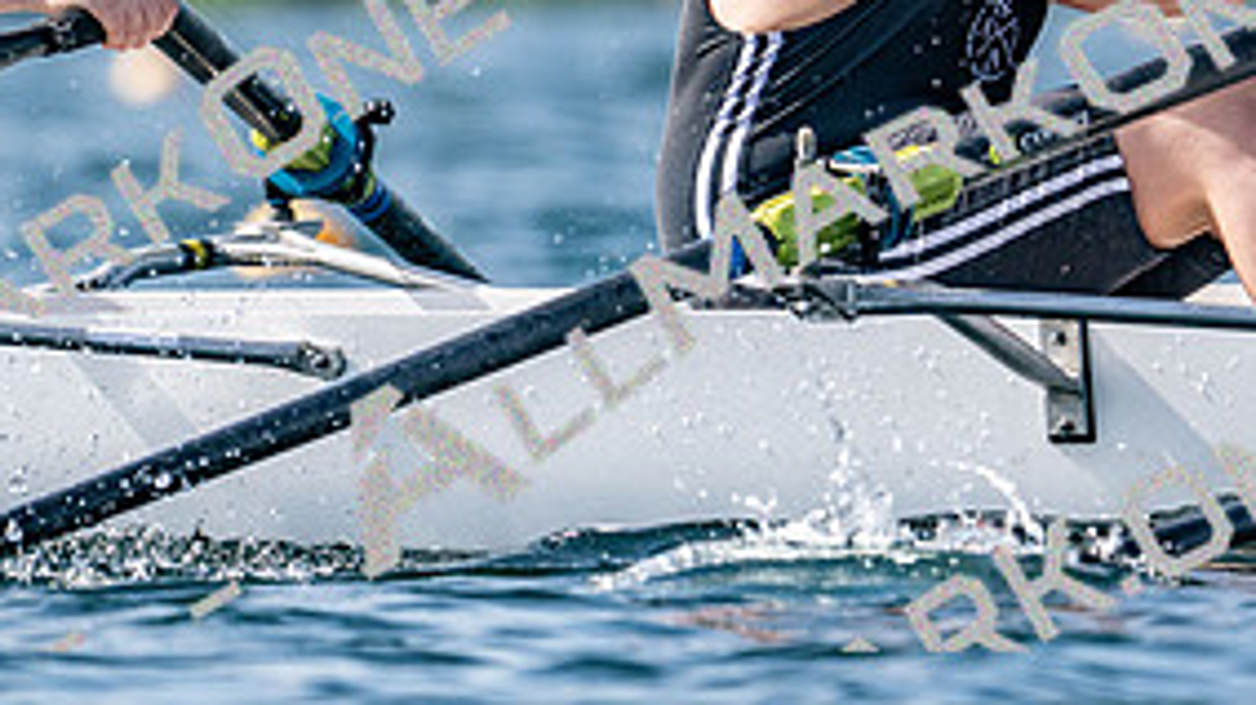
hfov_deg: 1.7
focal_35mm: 1286
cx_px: 1247
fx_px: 42817
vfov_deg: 0.9
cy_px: -106
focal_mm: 400
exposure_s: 1/2500
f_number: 4.5
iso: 250
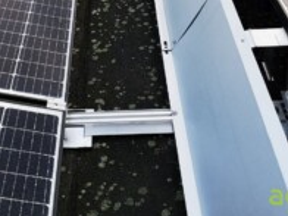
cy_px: -55
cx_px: 94
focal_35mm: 69
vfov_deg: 19.8
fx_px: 574
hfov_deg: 28.0
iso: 50
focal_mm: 3.95
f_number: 1.8
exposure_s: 1/458
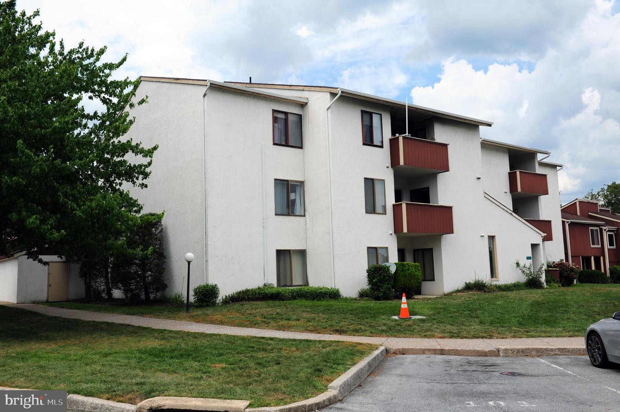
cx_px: 310
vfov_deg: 41.1
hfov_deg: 58.8
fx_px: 551
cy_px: 206
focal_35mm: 32
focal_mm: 32
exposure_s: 1/320
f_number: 9
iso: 200
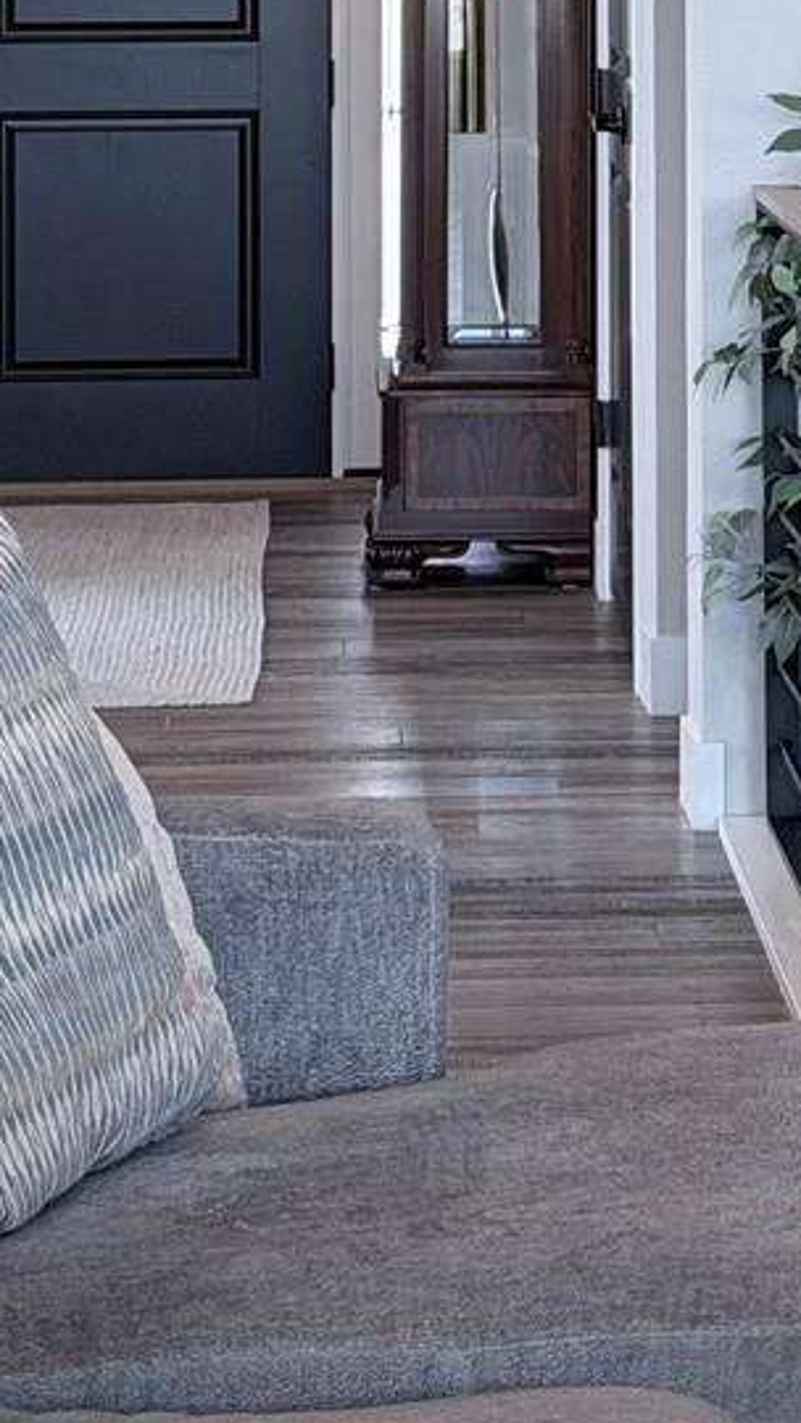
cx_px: 841
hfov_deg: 7.8
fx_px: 5849
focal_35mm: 155
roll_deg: +0.9
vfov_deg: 13.6
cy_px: -142
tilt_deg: -0.5
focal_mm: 6.76
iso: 125
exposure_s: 1/132
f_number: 1.78
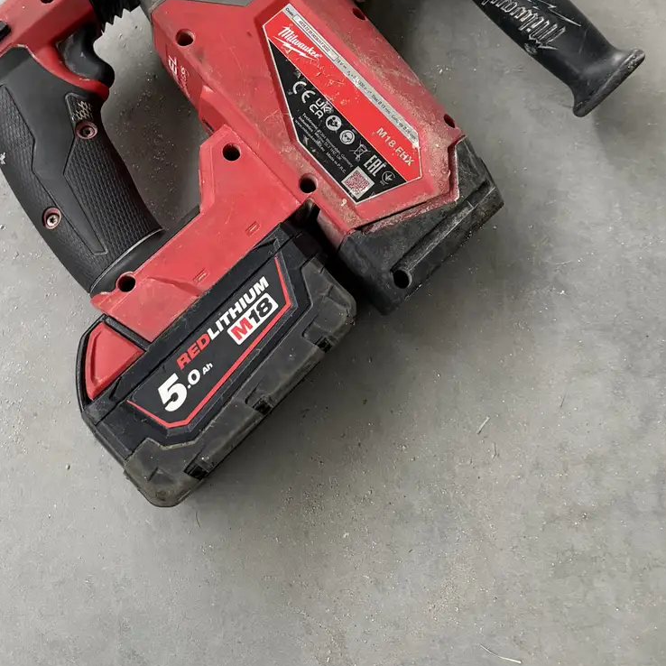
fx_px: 1001
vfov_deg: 34.4
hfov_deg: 36.7
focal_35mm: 46
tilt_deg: -64.4
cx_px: 296
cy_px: 43
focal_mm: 6.76
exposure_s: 1/60
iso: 500
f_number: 1.78
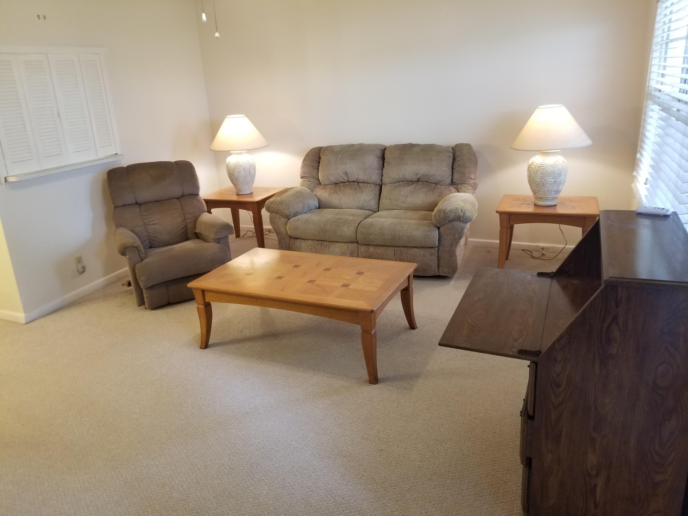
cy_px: 258
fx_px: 517
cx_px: 344
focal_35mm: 26
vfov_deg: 53.1
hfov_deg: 67.3
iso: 160
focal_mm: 4.25
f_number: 1.7
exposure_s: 1/30
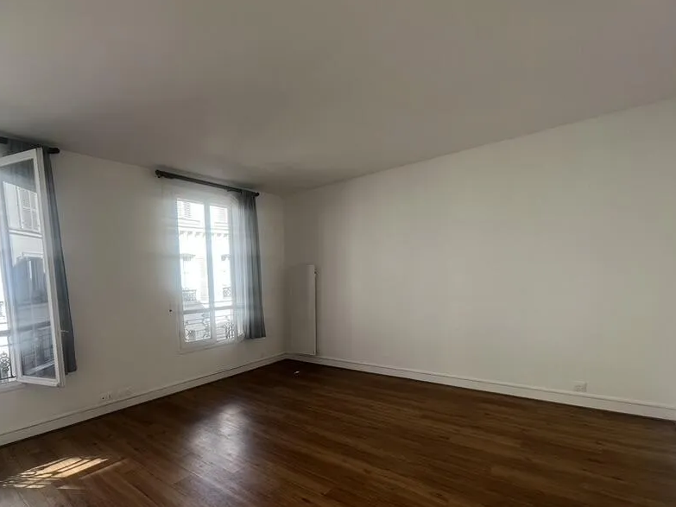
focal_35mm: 17
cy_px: 316
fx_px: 332
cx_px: 244
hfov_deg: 88.8
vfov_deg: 73.5
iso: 32
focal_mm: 1.57
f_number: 1.8
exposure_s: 1/169
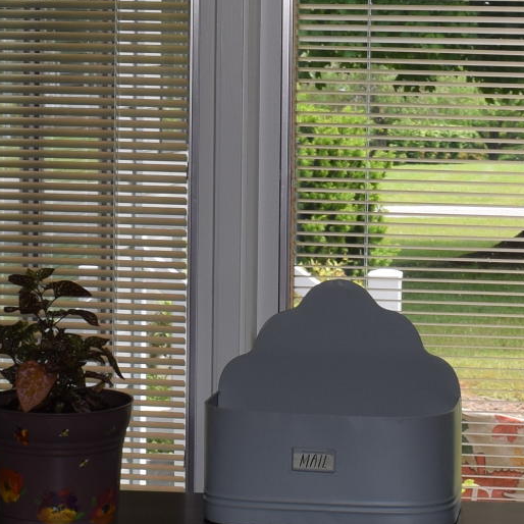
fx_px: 2295
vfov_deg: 13.0
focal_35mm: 134
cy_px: 136
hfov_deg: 13.0
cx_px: 391
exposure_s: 1/200
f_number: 5
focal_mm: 18
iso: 100
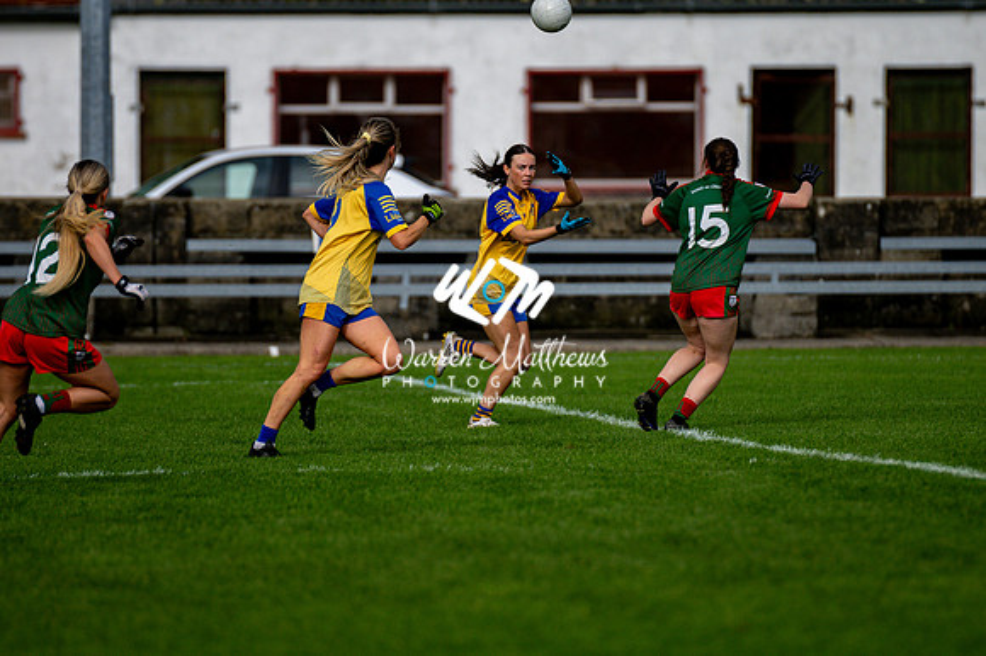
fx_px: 12318
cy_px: 328
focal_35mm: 450
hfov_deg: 4.6
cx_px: 493
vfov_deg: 3.1
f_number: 2.8
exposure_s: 1/6400
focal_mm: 300
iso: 500
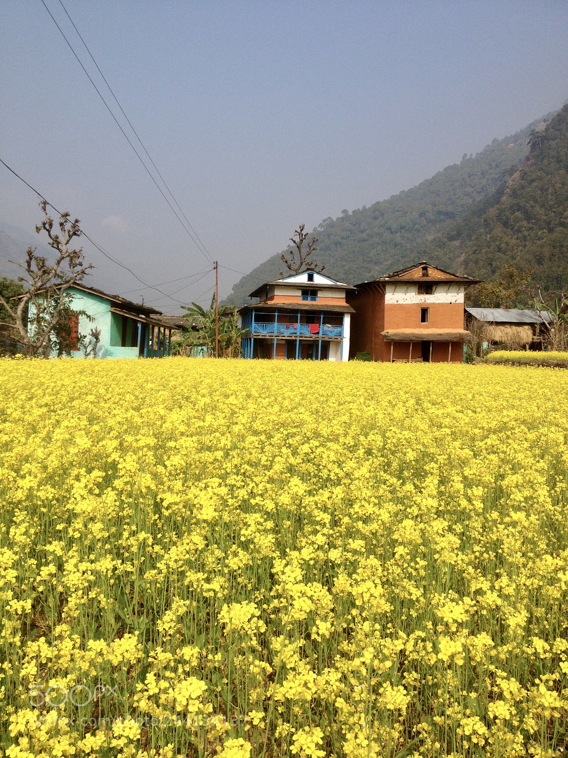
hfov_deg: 40.7
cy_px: 379
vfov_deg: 52.6
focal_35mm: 35
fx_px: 766
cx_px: 284
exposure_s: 1/1972
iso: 50
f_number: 2.4
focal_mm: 4.28
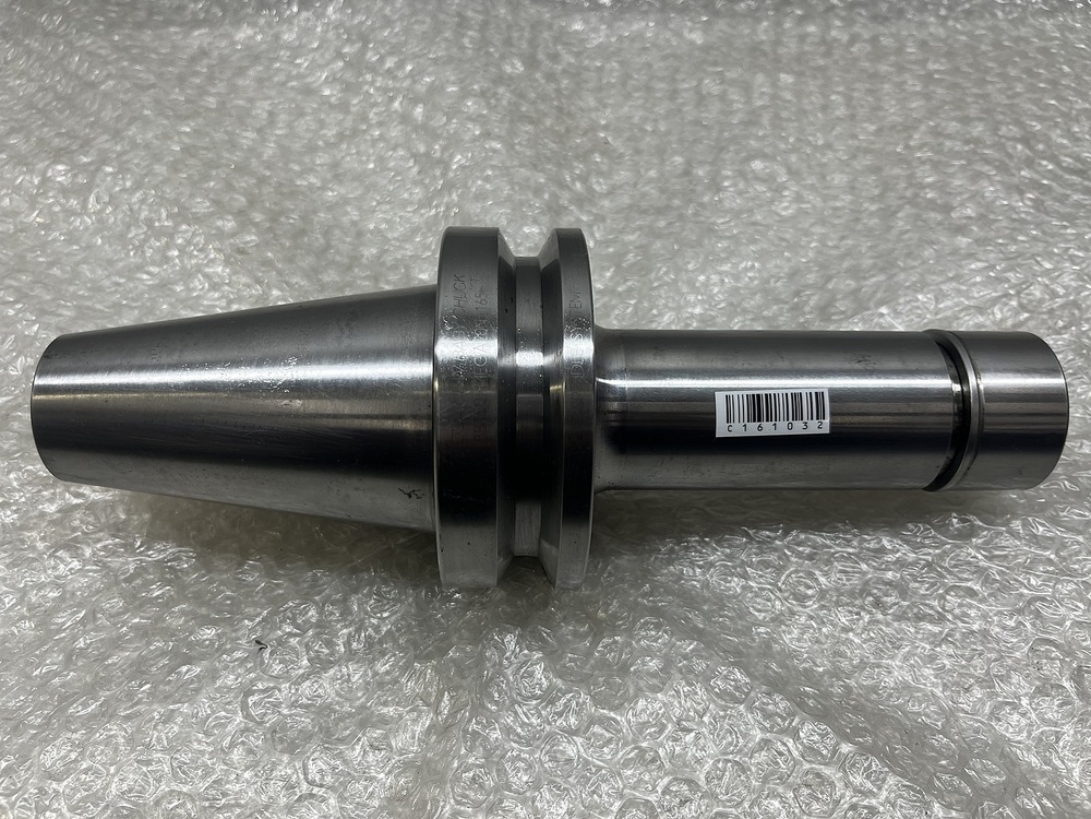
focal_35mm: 26
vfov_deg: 53.1
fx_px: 819
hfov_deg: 67.3
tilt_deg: -55.1
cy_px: 410
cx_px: 546
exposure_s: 1/252
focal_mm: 5.1
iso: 40
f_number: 1.6
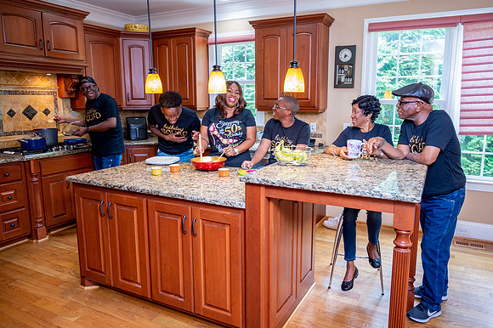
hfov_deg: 69.0
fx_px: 359
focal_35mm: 26
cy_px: 156
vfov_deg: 49.1
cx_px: 258
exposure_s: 1/80
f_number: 4.5
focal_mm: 24
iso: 1250
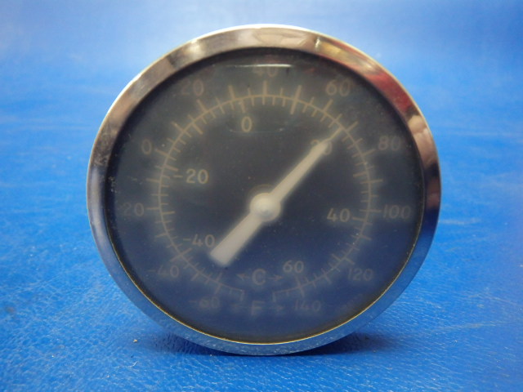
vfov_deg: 49.7
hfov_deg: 63.4
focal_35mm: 28
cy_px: 196
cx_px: 262
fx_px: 423
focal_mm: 5
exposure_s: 1/25
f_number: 3.9
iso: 800
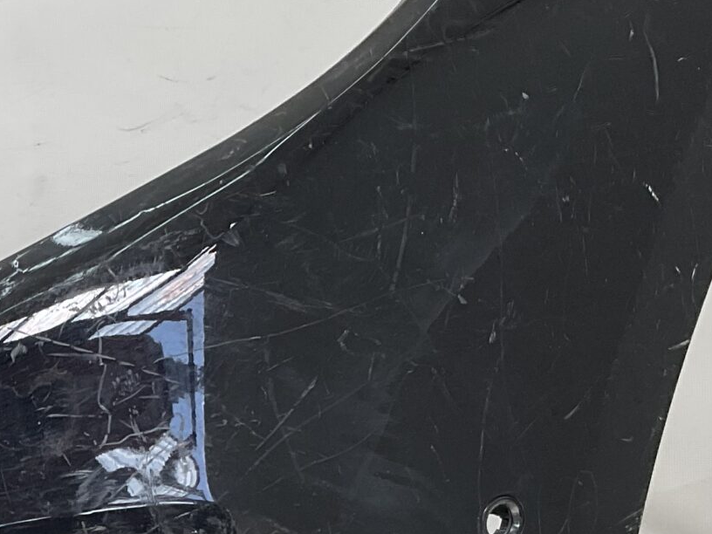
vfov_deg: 15.7
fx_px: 1872
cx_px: -114
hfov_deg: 20.3
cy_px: 612
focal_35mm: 91
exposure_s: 1/272
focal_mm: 3
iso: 16
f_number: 1.8
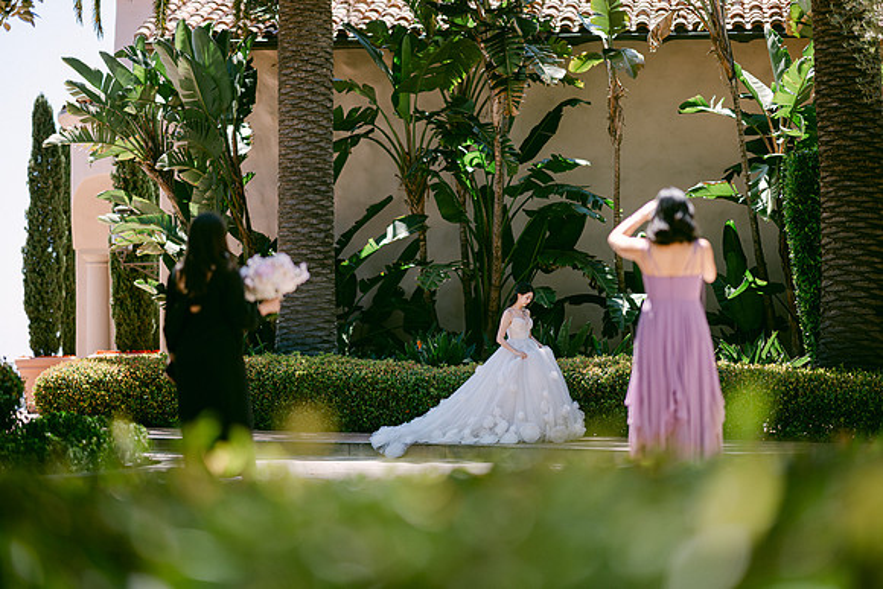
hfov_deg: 19.5
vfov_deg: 13.0
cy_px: 294
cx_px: 442
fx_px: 2576
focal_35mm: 105
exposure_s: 1/1250
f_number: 1.4
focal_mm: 105
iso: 64
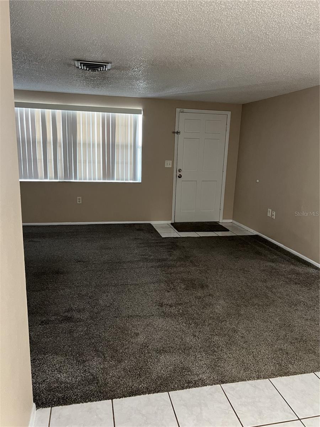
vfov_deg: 67.3
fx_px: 320
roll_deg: -1.1
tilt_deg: -11.6
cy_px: 214
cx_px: 160
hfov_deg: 53.1
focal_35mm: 26
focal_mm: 5.7
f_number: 1.5
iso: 400
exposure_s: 1/60
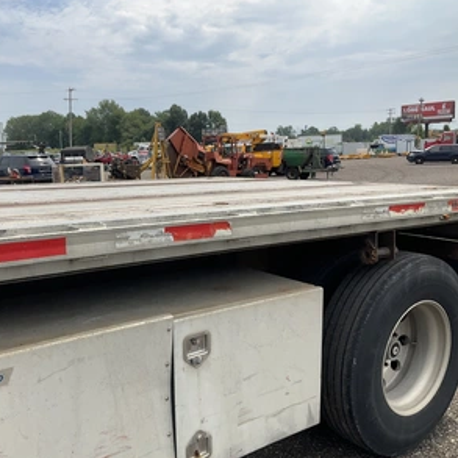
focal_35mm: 35
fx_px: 524
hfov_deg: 46.9
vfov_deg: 47.2
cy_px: 227
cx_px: 177
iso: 25
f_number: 1.8
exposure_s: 1/1626
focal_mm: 3
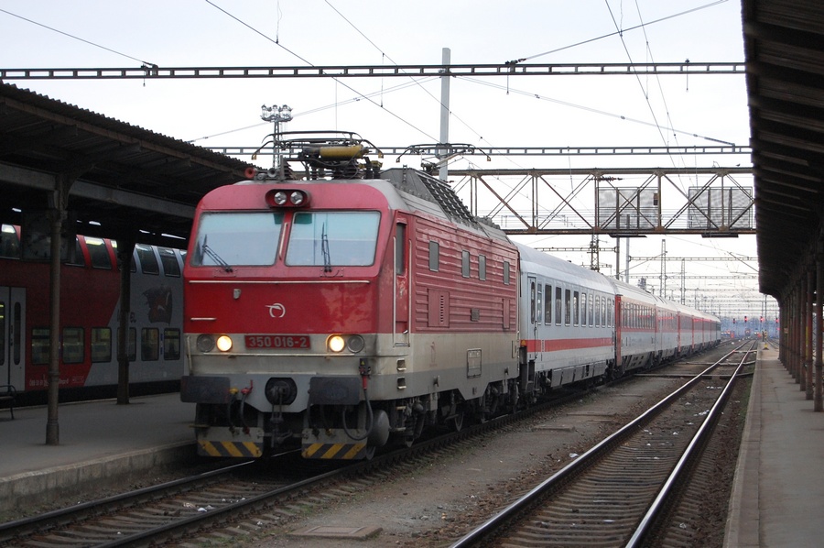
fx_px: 1886
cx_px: 412
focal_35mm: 82
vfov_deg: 16.5
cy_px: 274
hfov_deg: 24.6
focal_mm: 55
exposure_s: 1/100
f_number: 5.6
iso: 800
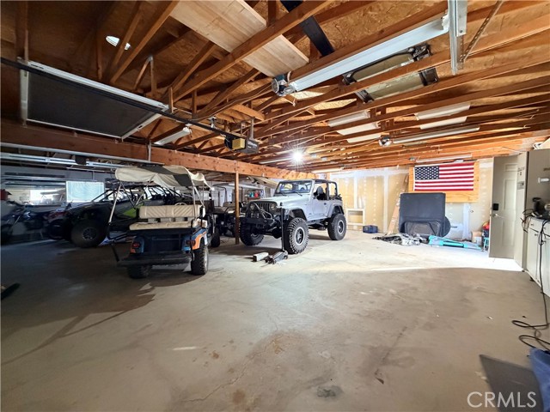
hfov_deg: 102.1
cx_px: 275
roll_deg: +0.3
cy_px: 206
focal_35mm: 14
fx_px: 222
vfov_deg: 85.7
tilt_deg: -1.7
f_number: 2.2
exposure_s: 1/60
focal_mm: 2.22
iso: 800
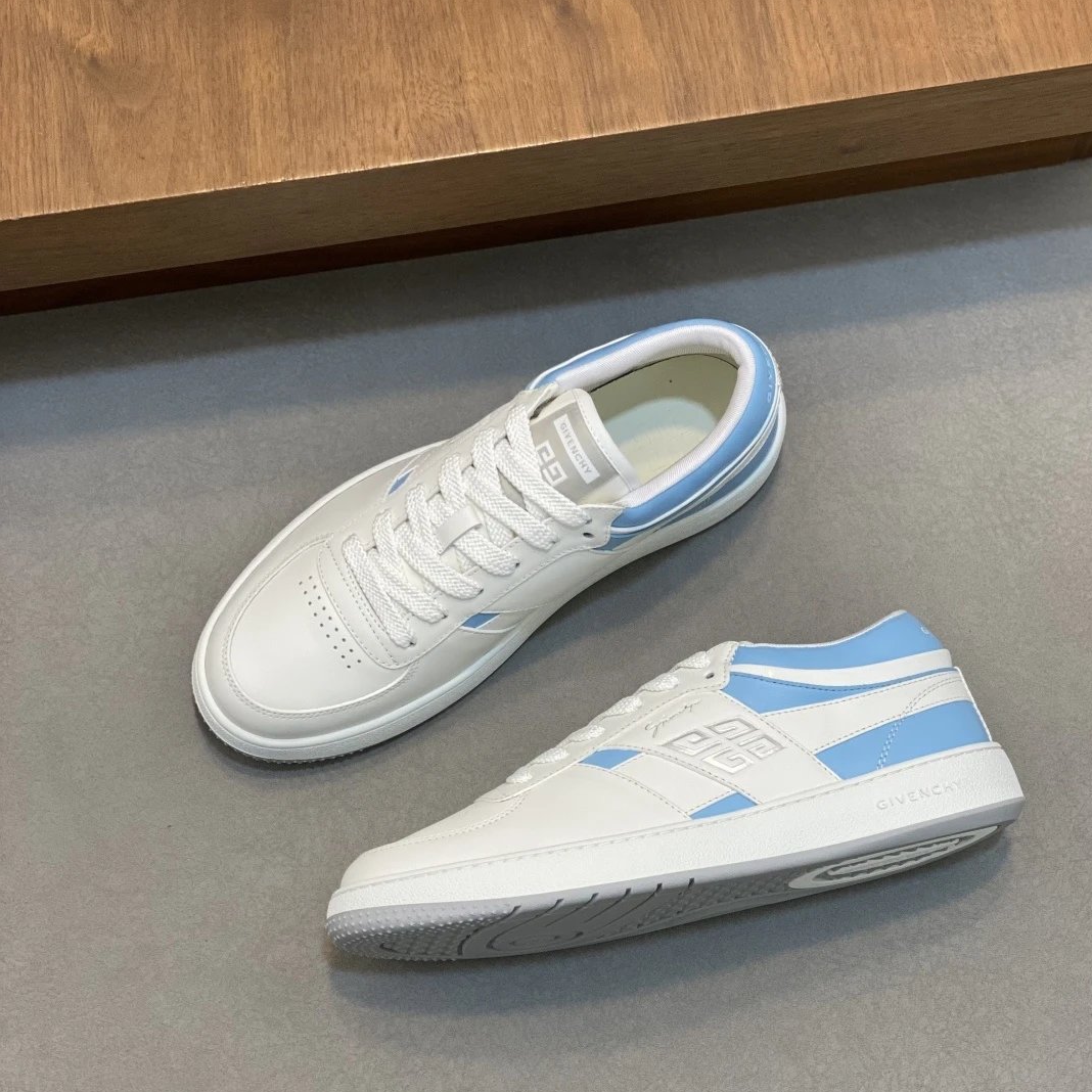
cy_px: 648
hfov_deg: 27.7
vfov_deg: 27.7
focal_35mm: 62
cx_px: 551
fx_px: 2213
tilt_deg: -74.8
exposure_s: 1/100
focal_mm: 6
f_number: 2
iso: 80
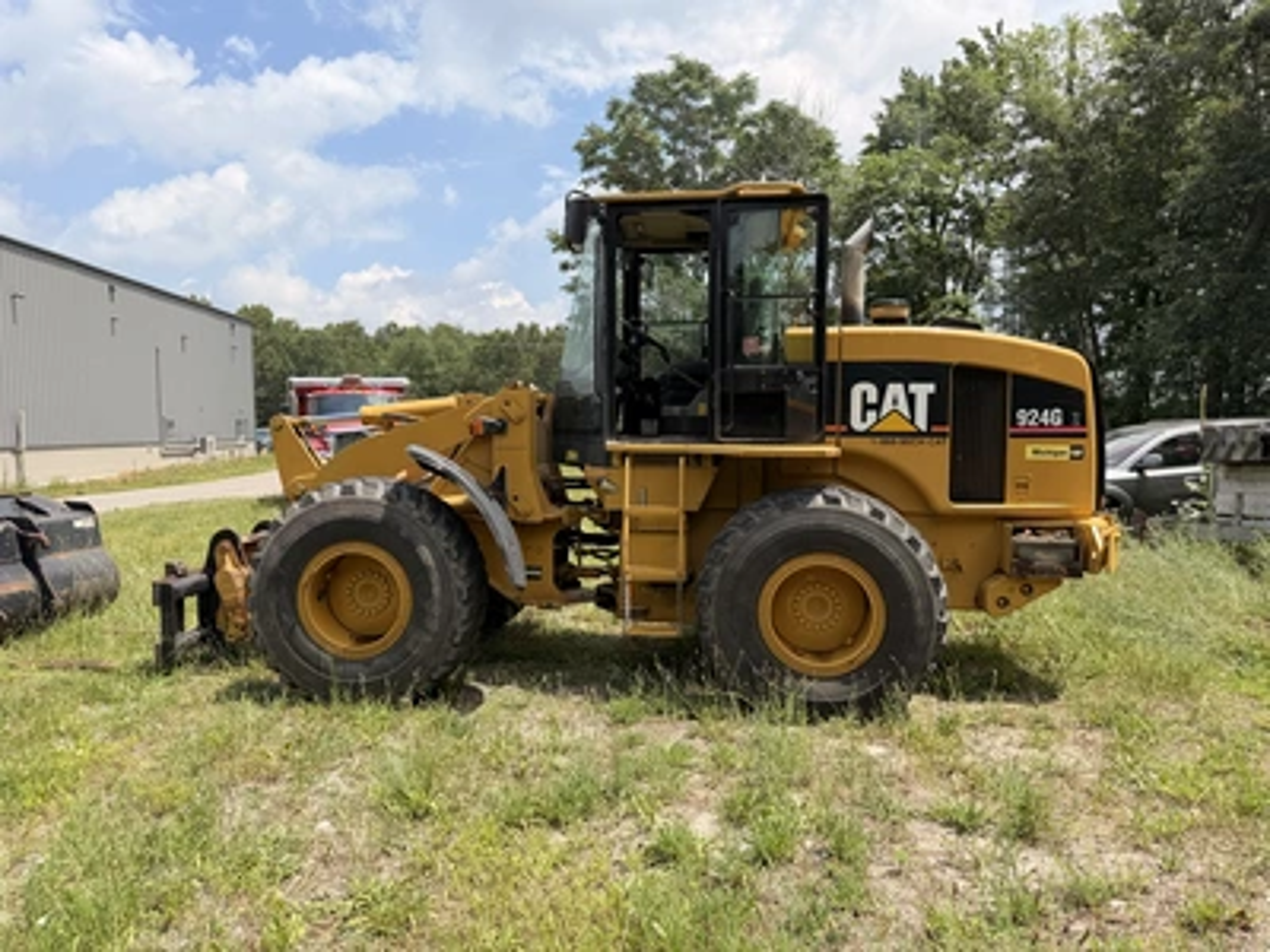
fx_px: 881
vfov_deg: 56.8
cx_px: 635
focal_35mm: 24
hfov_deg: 71.6
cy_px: 476
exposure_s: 1/3425
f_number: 1.78
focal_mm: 6.76
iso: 80
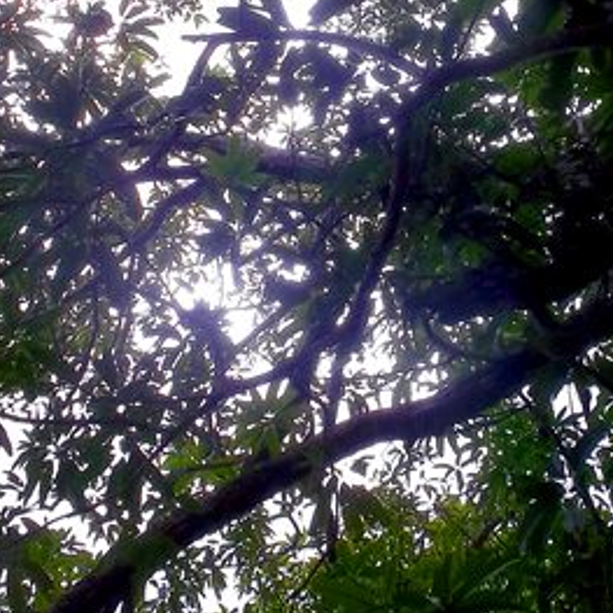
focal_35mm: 52
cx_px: 346
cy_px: 193
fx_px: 1042
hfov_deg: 32.7
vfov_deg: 32.5
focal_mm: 4.1
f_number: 5.6
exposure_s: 1/250
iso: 80
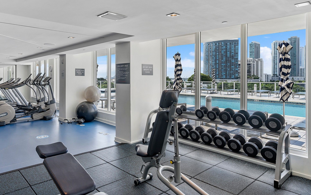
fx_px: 212
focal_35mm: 25
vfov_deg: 48.9
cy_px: 76
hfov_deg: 72.0
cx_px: 129
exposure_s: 1/160
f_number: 8
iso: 800
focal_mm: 20
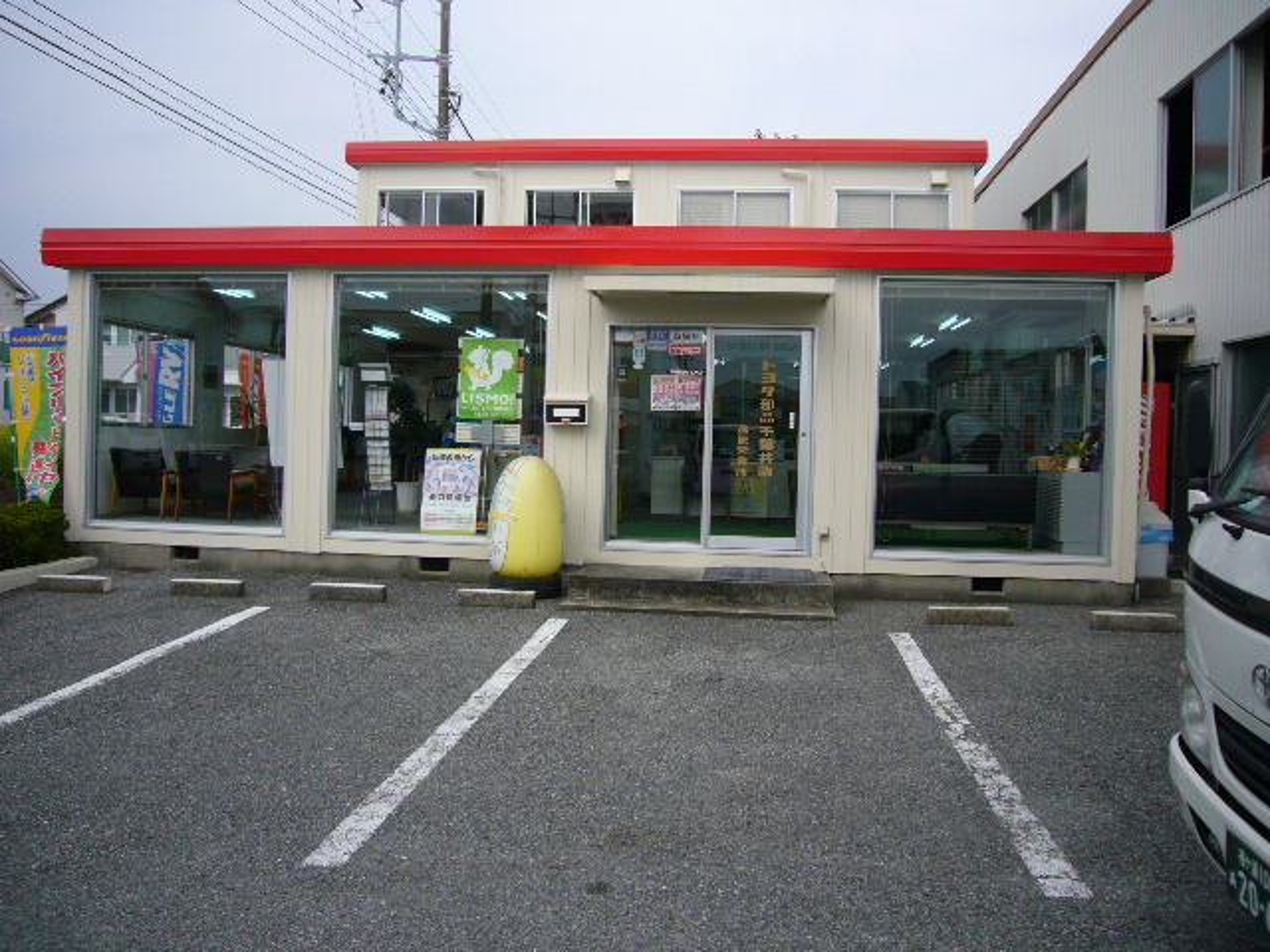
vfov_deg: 49.7
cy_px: 476
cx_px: 635
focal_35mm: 28
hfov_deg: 63.4
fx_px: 1027
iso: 80
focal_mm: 4.6
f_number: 2.8
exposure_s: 1/500
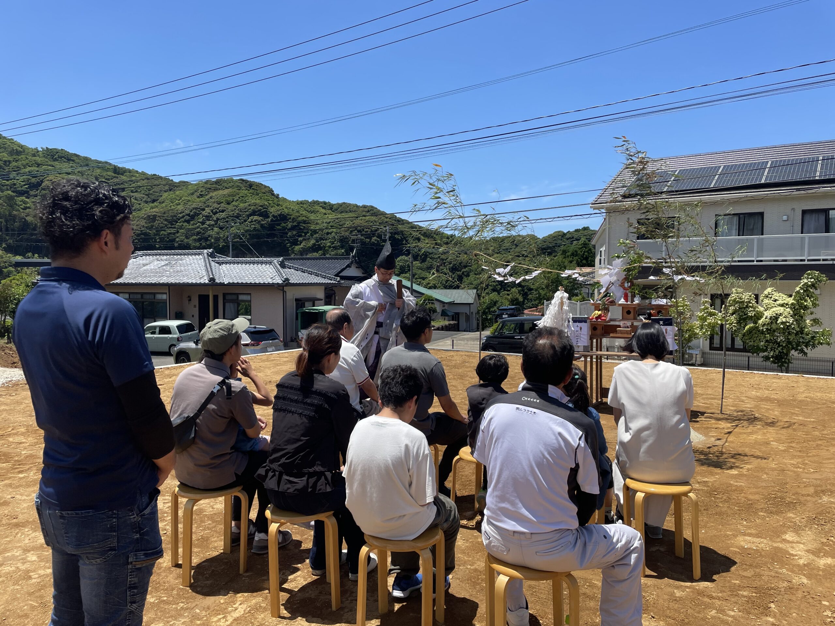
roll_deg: +0.0
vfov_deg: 53.1
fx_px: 627
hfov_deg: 67.3
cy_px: 313
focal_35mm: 26
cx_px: 418
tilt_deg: -3.1
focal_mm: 4.2
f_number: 1.6
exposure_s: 1/3205
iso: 32
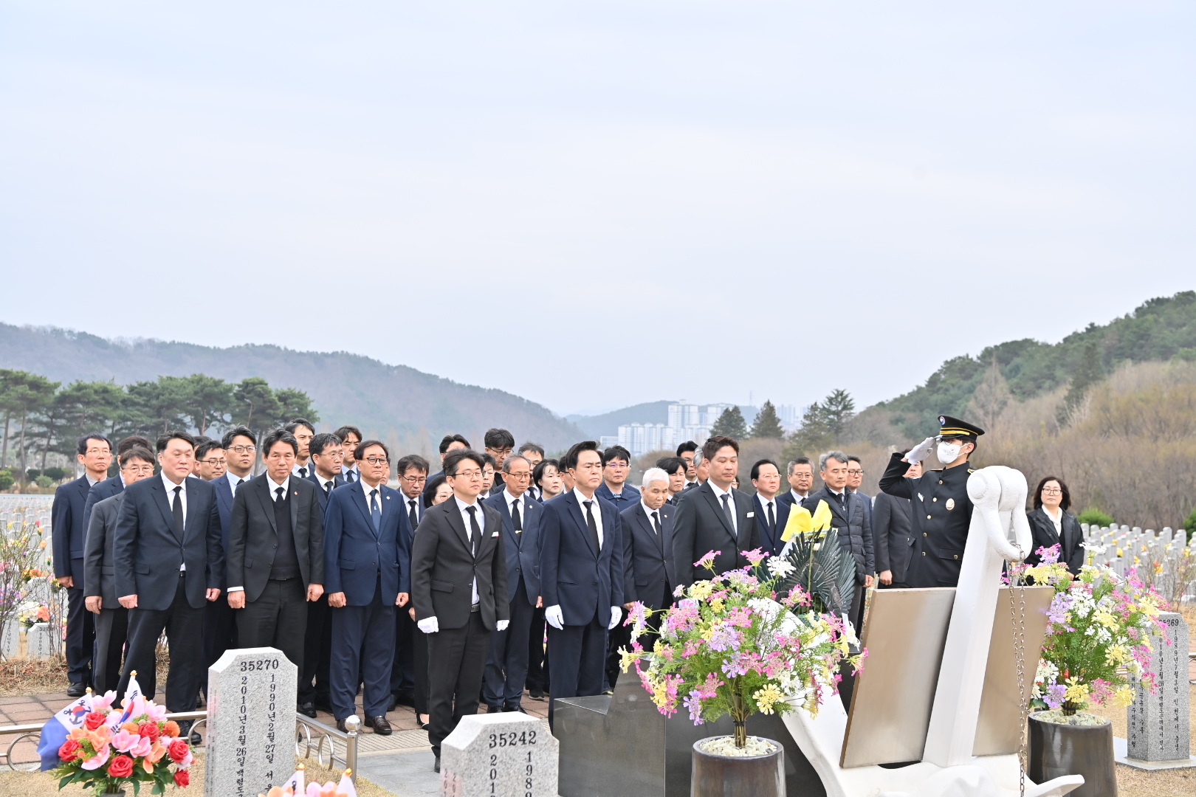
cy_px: 398
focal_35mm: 50
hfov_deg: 39.6
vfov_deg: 27.0
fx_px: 1661
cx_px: 598
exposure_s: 1/200
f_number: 5
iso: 200
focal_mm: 50
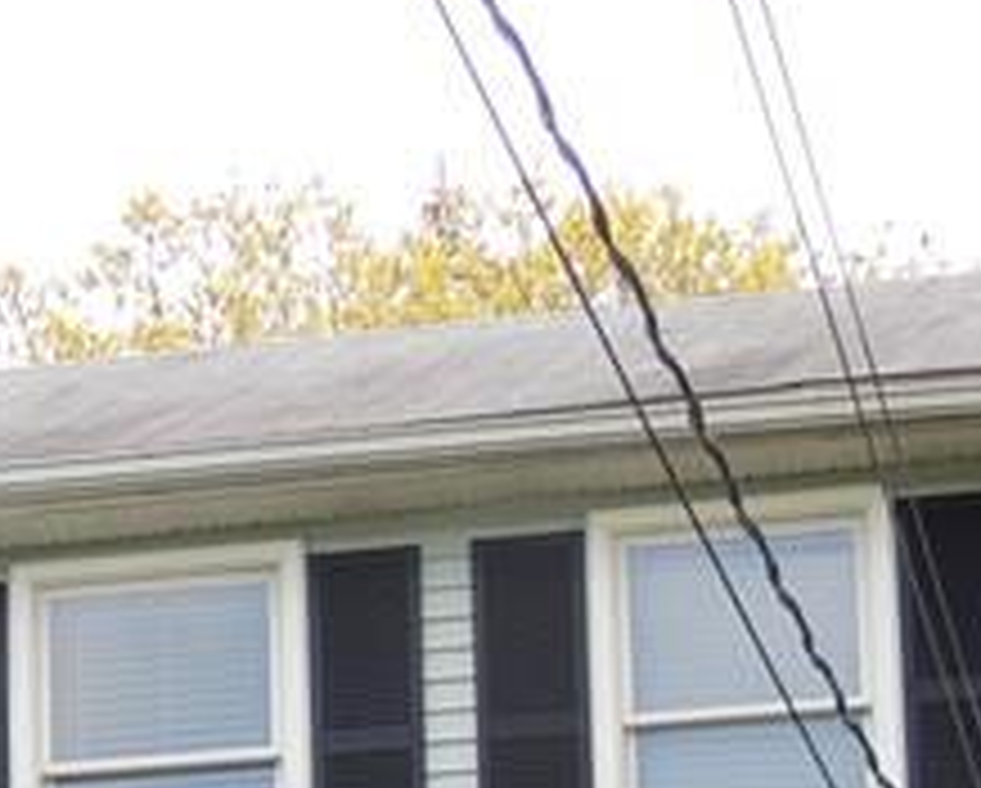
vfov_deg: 6.0
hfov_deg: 7.5
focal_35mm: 252
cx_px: -675
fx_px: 7326
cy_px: 1662
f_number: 3.7
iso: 100
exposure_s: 1/320
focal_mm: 9.8
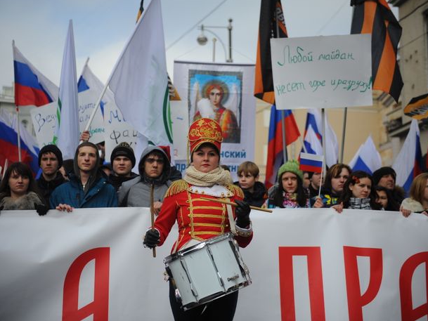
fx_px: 655
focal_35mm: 53
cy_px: 159
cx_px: 200
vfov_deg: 27.5
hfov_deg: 36.2
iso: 640
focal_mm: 48
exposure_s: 1/8000
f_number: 2.8
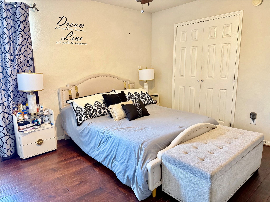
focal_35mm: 24
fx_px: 187
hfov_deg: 71.6
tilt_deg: -10.8
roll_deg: +1.1
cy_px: 101
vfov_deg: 56.8
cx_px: 135
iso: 400
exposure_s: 1/60
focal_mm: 6.76
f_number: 1.78
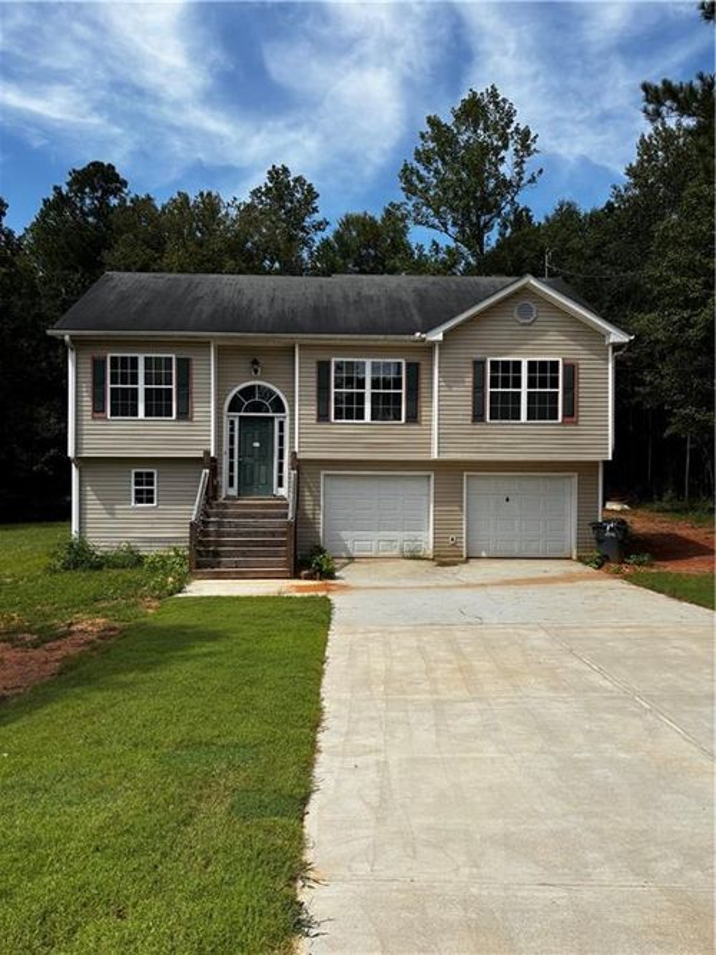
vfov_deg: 67.3
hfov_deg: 53.0
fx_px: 717
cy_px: 478
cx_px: 358
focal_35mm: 26
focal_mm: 5.96
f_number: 1.6
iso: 50
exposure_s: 1/3311
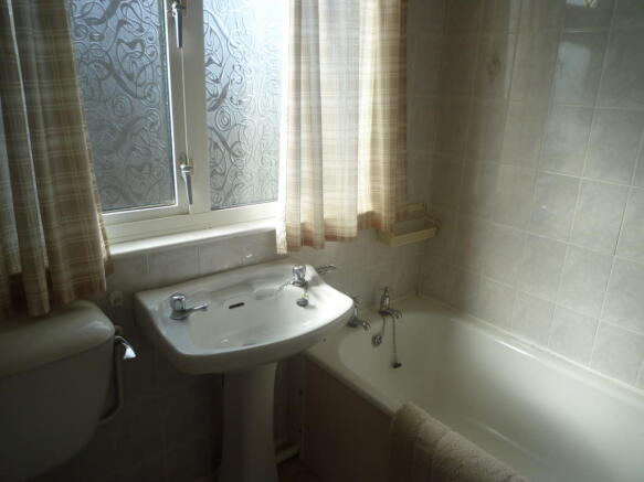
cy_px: 241
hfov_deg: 69.4
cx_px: 322
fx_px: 465
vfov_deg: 54.9
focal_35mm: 25
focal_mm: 4.4
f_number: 2.8
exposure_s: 1/250
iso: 80
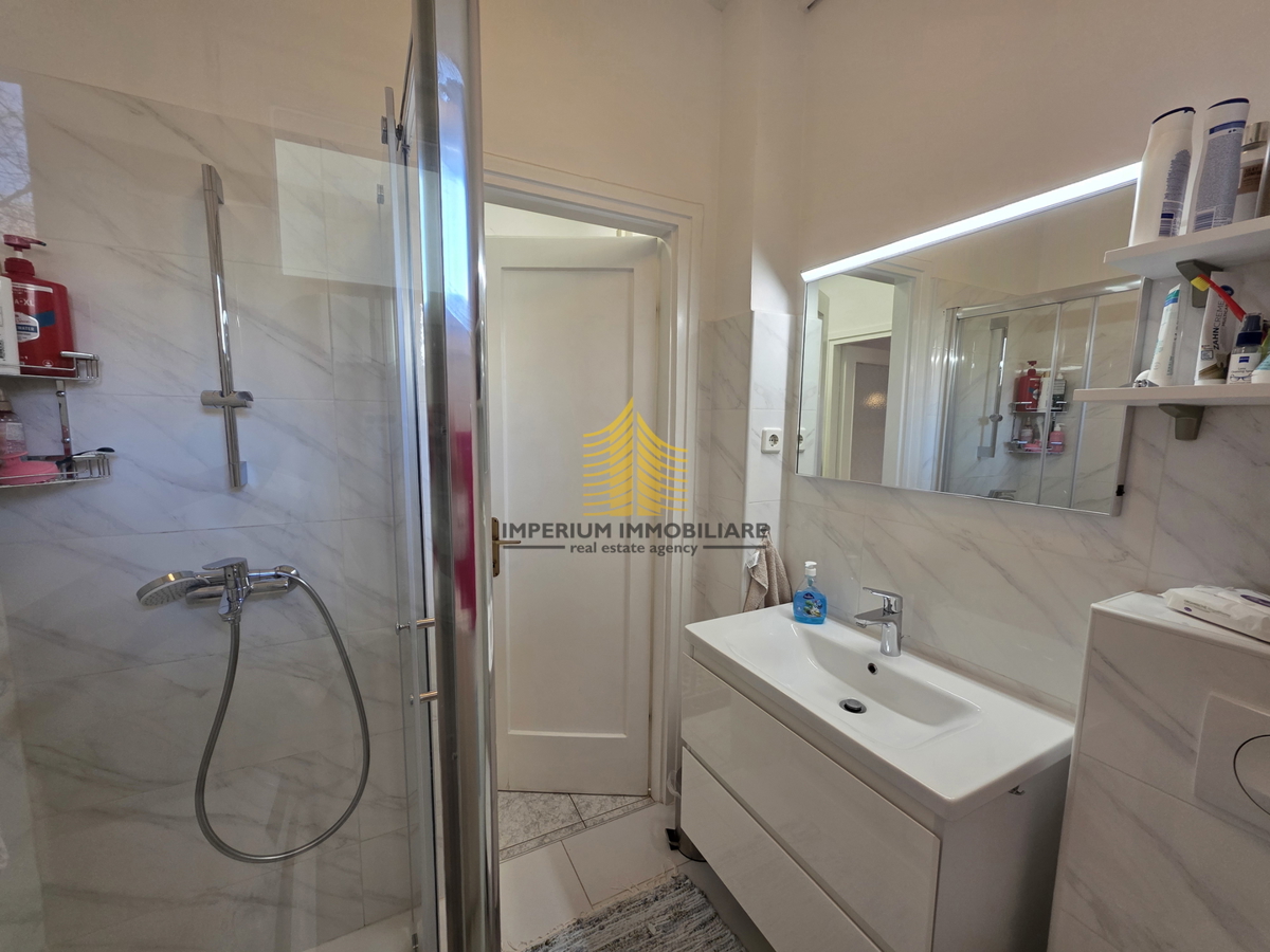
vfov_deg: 89.9
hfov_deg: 106.2
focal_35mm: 13
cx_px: 635
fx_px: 477
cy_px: 476
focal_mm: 2.2
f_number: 1.9
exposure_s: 1/100
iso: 160
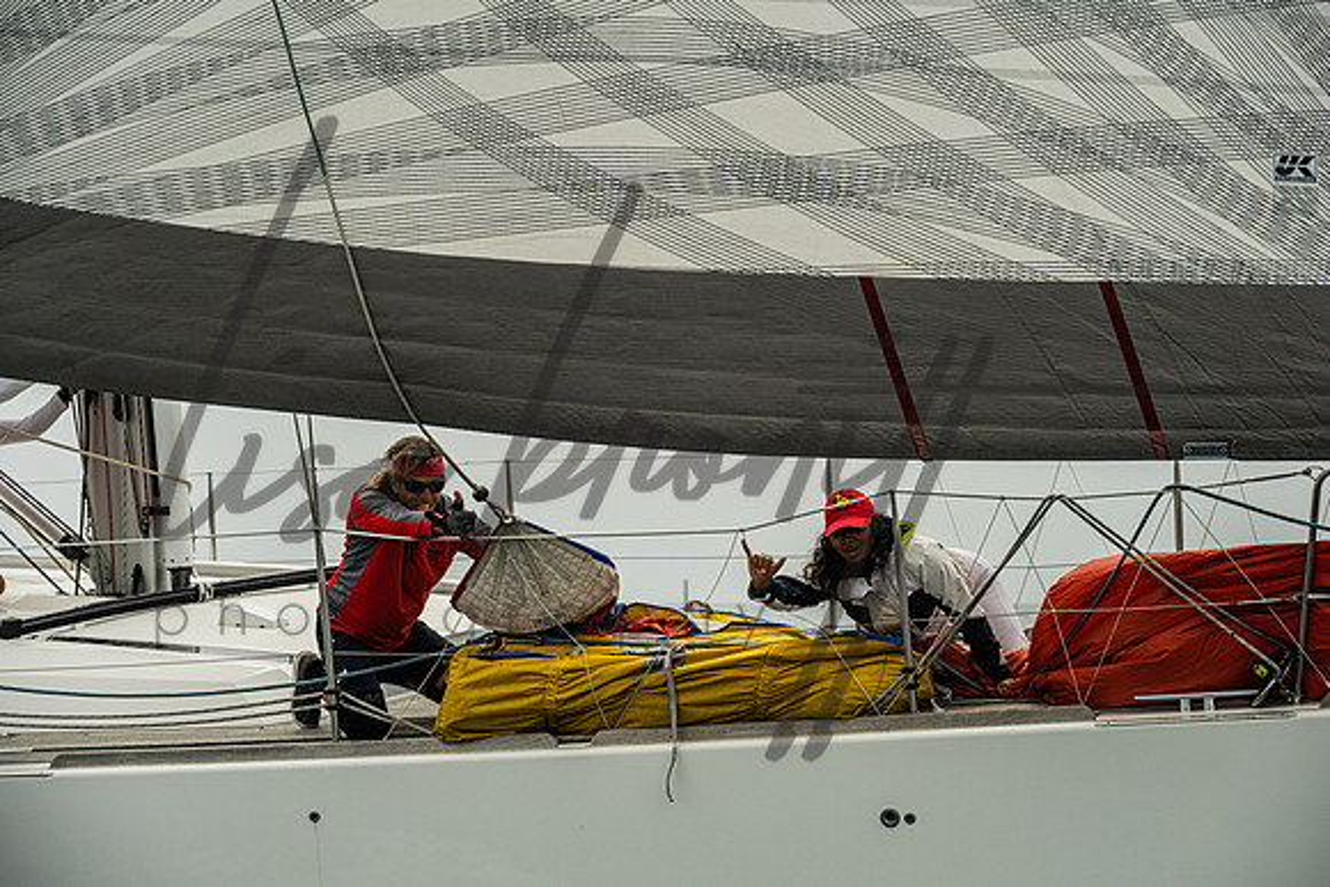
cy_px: 444
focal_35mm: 105
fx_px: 3868
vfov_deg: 13.1
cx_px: 665
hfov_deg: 19.5
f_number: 6.3
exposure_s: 1/2500
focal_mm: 101
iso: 400
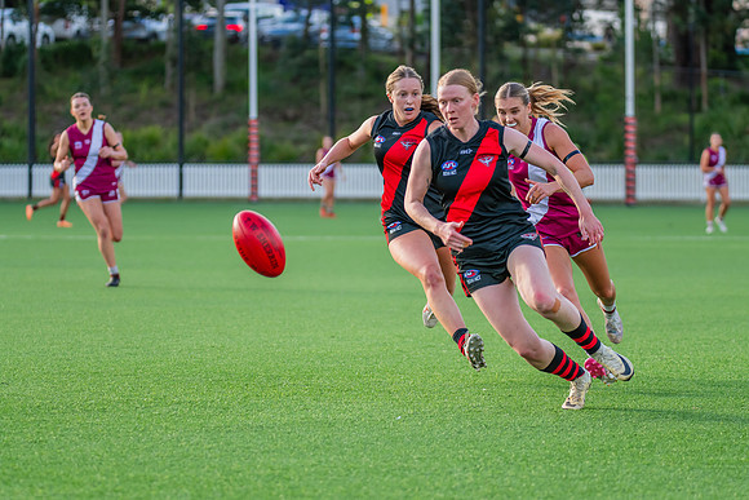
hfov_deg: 11.2
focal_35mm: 184
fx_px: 3830
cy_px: 262
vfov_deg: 7.5
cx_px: 376
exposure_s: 1/800
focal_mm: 170
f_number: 4
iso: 800
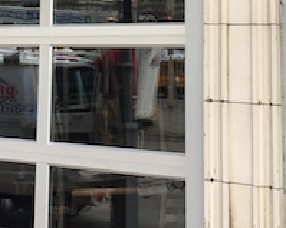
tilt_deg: +11.6
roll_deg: -1.8
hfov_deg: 16.8
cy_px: -109
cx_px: 63
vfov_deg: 12.8
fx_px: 964
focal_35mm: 114
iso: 25
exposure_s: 1/269
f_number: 2.2
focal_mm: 4.15
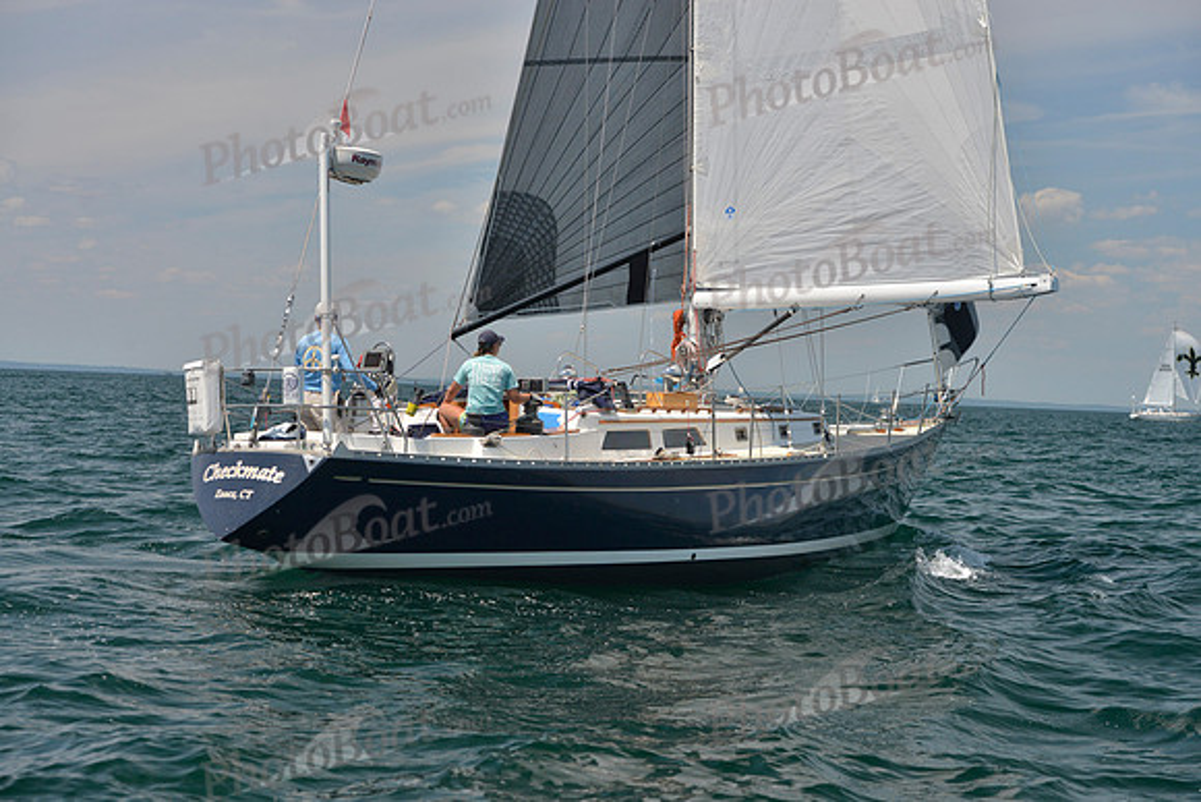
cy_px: 401
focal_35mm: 70
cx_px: 600
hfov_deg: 28.8
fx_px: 2336
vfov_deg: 19.5
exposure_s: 1/800
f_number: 7.1
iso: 400
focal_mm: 70
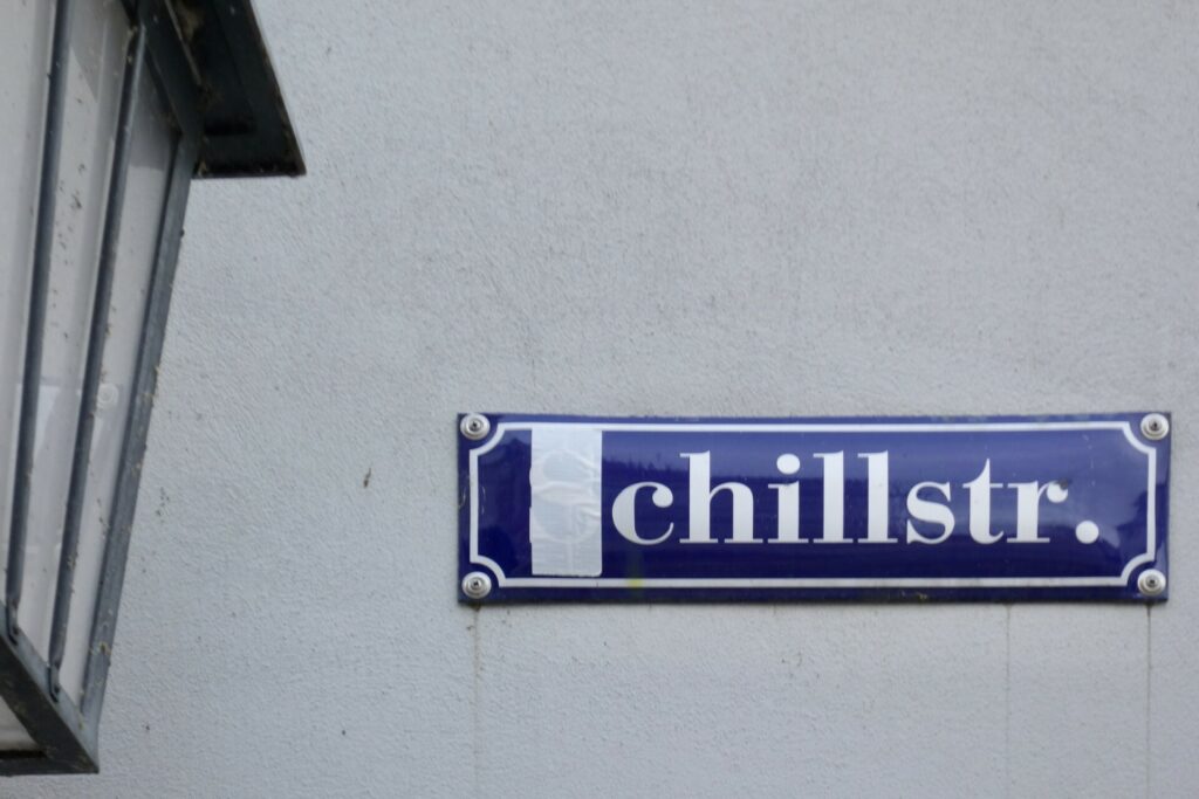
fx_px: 2598
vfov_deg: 17.5
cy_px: 400
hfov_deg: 26.0
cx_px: 600
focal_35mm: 78
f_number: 4.5
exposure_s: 1/80
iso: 200
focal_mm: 29.15
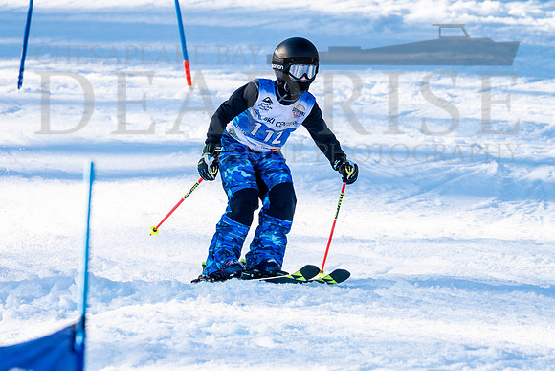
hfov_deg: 3.2
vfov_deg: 2.2
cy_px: 173
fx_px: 9860
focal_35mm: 639
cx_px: 238
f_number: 8
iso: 1250
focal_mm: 560
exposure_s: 1/2000
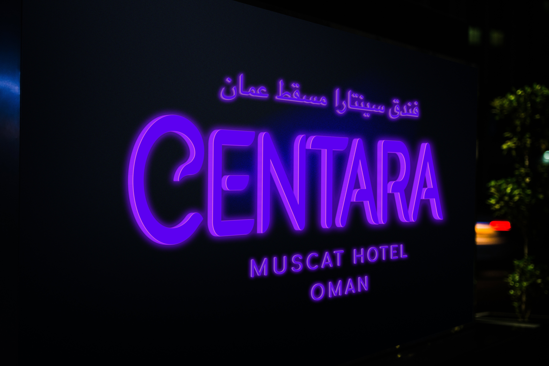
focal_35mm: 90
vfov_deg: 15.2
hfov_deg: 22.6
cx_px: 274
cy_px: 183
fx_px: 1373
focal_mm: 90
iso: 1000
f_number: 2.8
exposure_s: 1/30
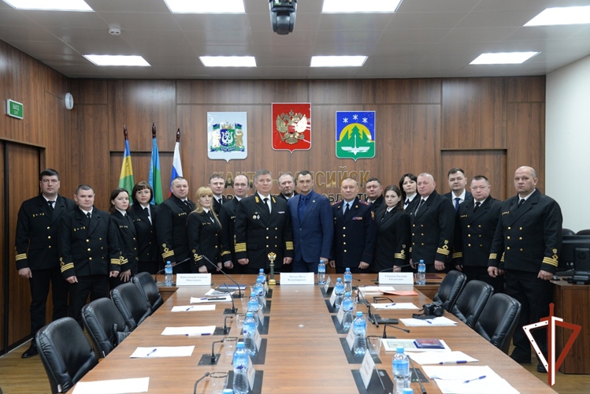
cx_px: 295
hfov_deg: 44.5
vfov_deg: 30.5
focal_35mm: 44
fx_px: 721
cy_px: 197
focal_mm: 44
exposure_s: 1/125
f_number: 5.6
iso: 2000
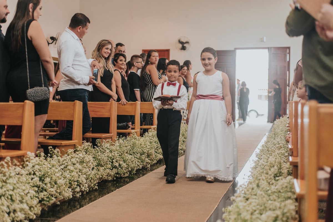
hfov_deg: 39.6
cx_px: 166
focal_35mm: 50
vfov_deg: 27.0
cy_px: 111
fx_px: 463
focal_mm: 50
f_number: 2.8
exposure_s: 1/200
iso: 1250
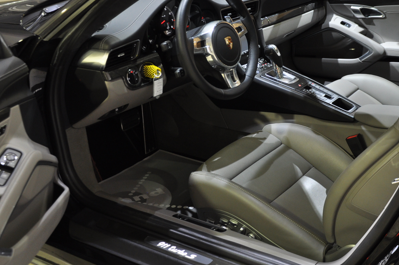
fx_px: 587
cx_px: 266
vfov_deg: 25.2
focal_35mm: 53
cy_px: 75
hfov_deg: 37.2
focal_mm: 24
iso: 400
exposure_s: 1/20
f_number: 4.5
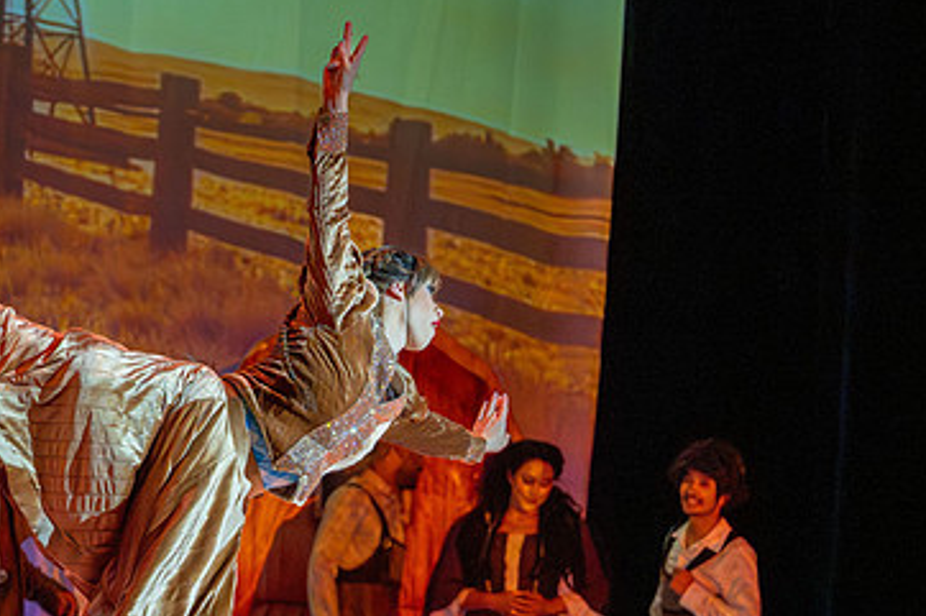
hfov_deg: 14.1
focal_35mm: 146
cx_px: 355
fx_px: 3754
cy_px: 482
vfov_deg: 9.4
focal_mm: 70
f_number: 2.8
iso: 8000
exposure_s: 1/1000
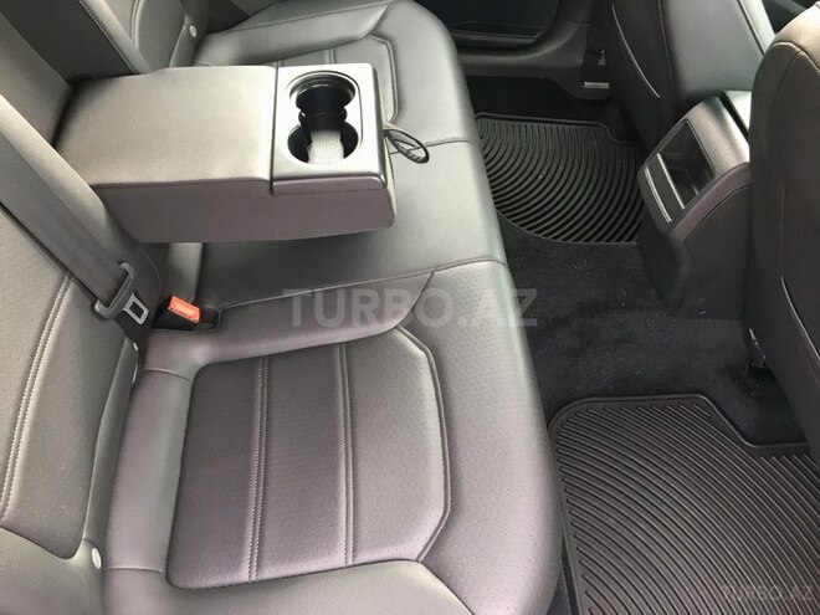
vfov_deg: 48.2
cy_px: 308
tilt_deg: -52.1
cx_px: 410
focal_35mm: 29
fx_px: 687
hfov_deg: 61.7
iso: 80
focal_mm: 4.15
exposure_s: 1/33
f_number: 2.2
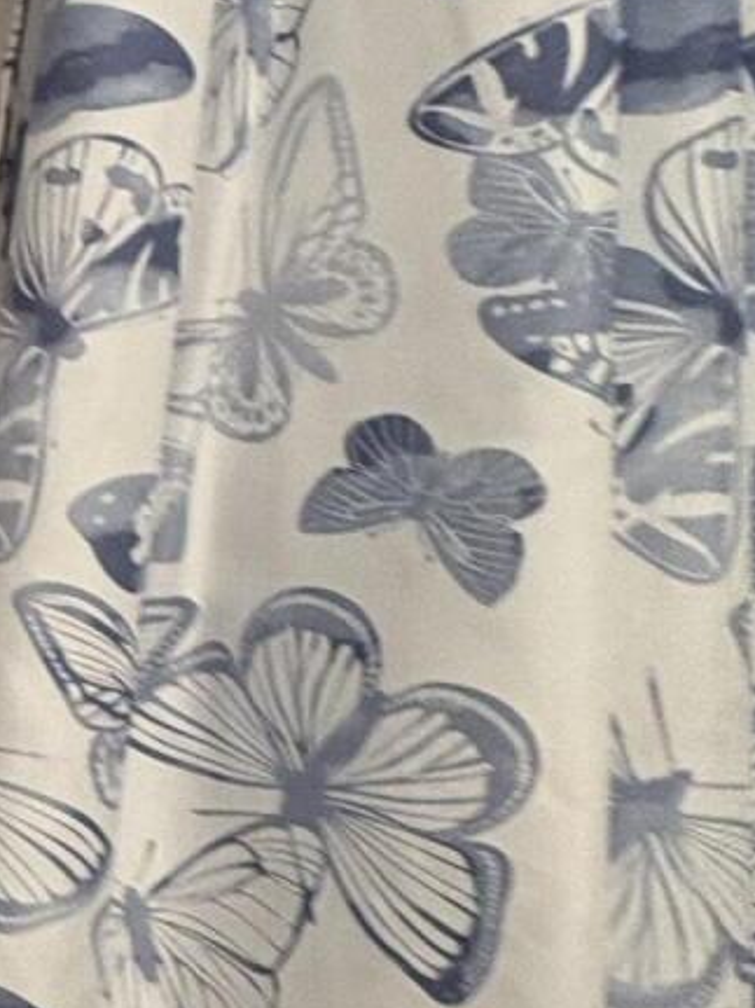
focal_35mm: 65
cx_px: -986
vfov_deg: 29.8
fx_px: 1891
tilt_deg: -3.9
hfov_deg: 15.1
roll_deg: +1.1
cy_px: 515
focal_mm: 2.22
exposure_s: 1/60
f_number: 2.2
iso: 250
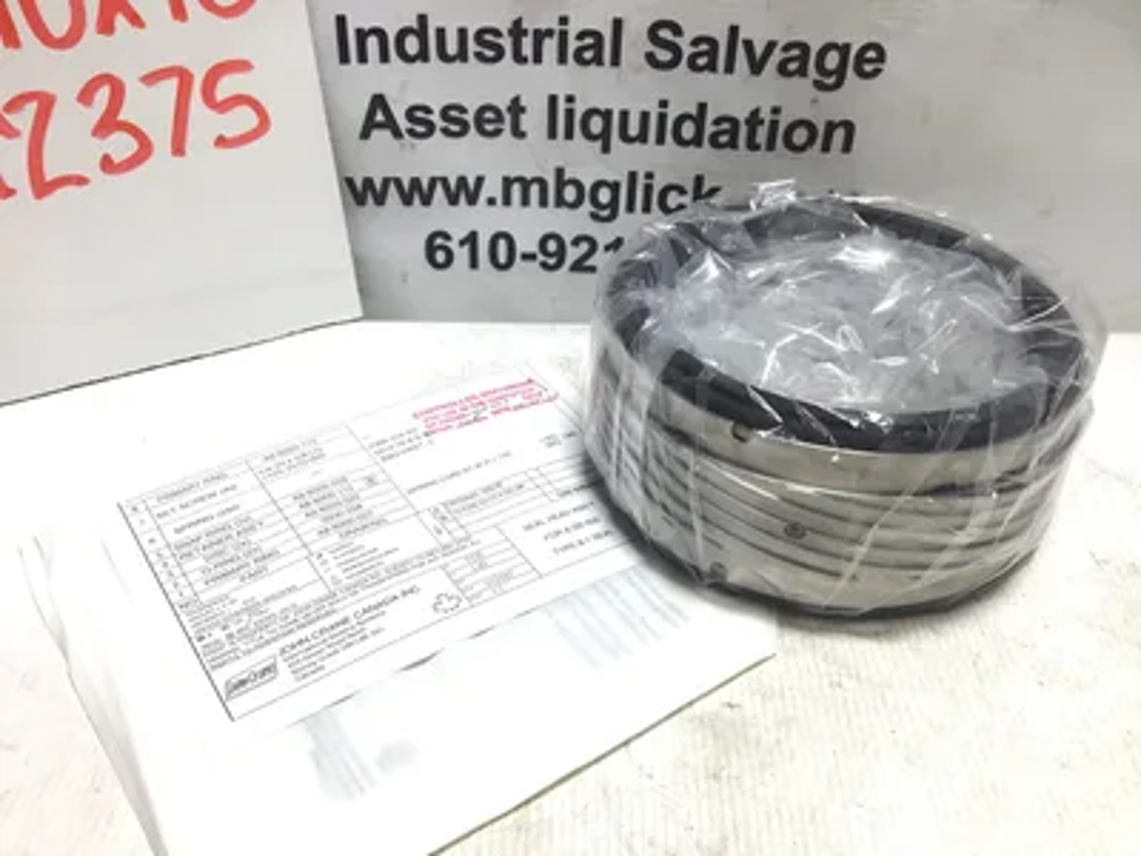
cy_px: 428
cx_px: 570
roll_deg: -2.8
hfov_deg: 58.4
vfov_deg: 45.4
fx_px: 1022
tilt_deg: -37.3
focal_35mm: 31
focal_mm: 3.3
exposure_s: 1/120
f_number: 2.4
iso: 32
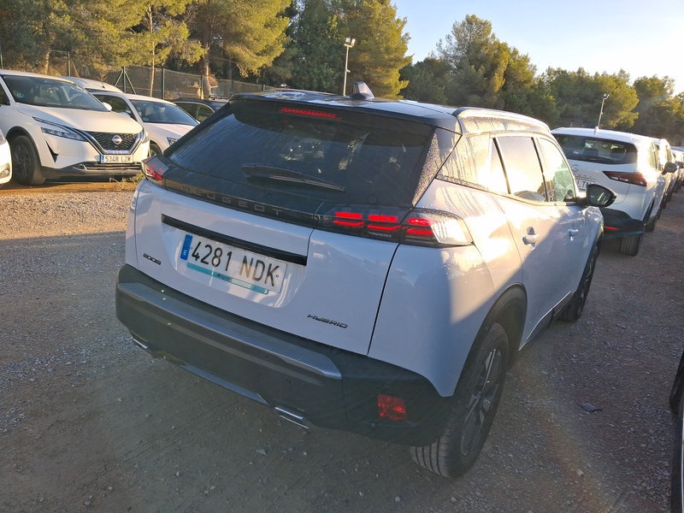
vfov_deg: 51.4
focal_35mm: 27
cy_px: 256
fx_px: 534
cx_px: 342
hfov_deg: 65.3
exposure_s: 1/266
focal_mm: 4
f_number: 1.8
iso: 20
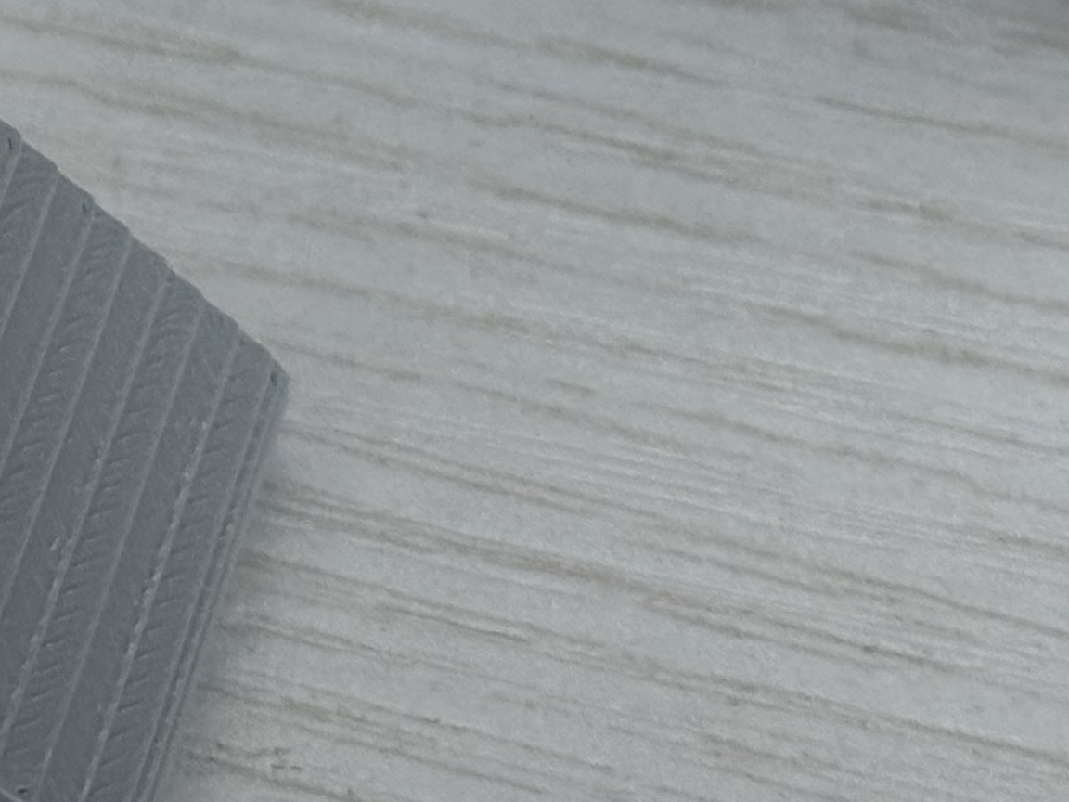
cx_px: 239
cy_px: -186
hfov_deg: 11.7
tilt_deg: -47.4
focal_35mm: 168
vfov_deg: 8.7
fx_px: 5188
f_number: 1.78
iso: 500
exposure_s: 1/35
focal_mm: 6.86
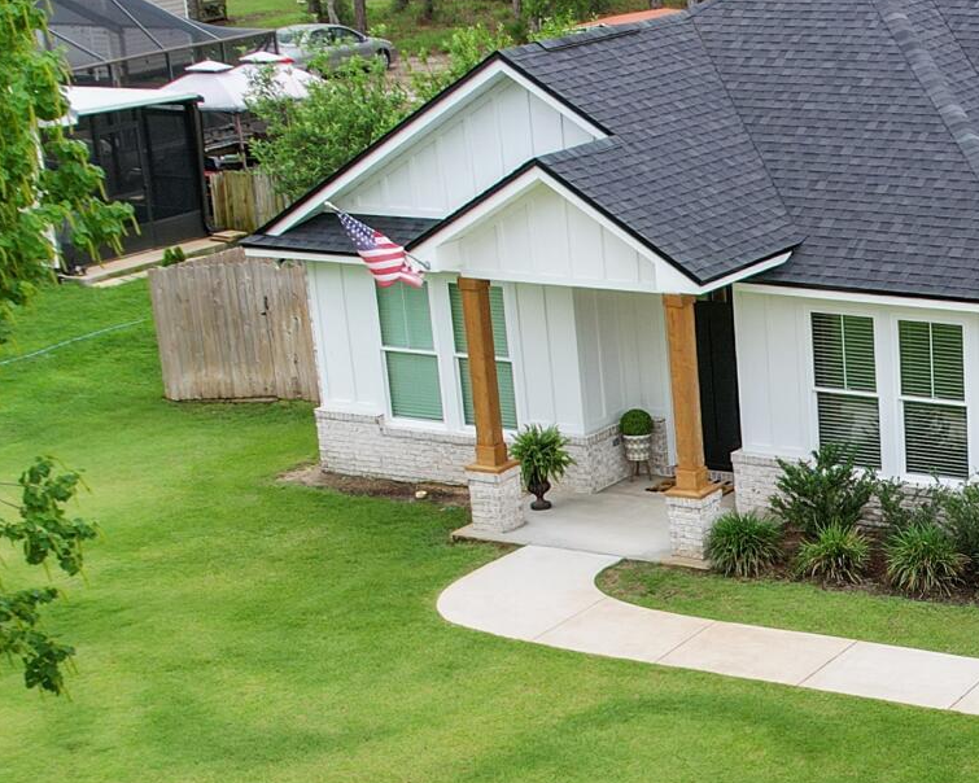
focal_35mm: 82
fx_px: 2376
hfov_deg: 22.1
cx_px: 1049
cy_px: 745
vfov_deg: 18.3
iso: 100
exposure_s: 1/800
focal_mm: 8.38
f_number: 2.8
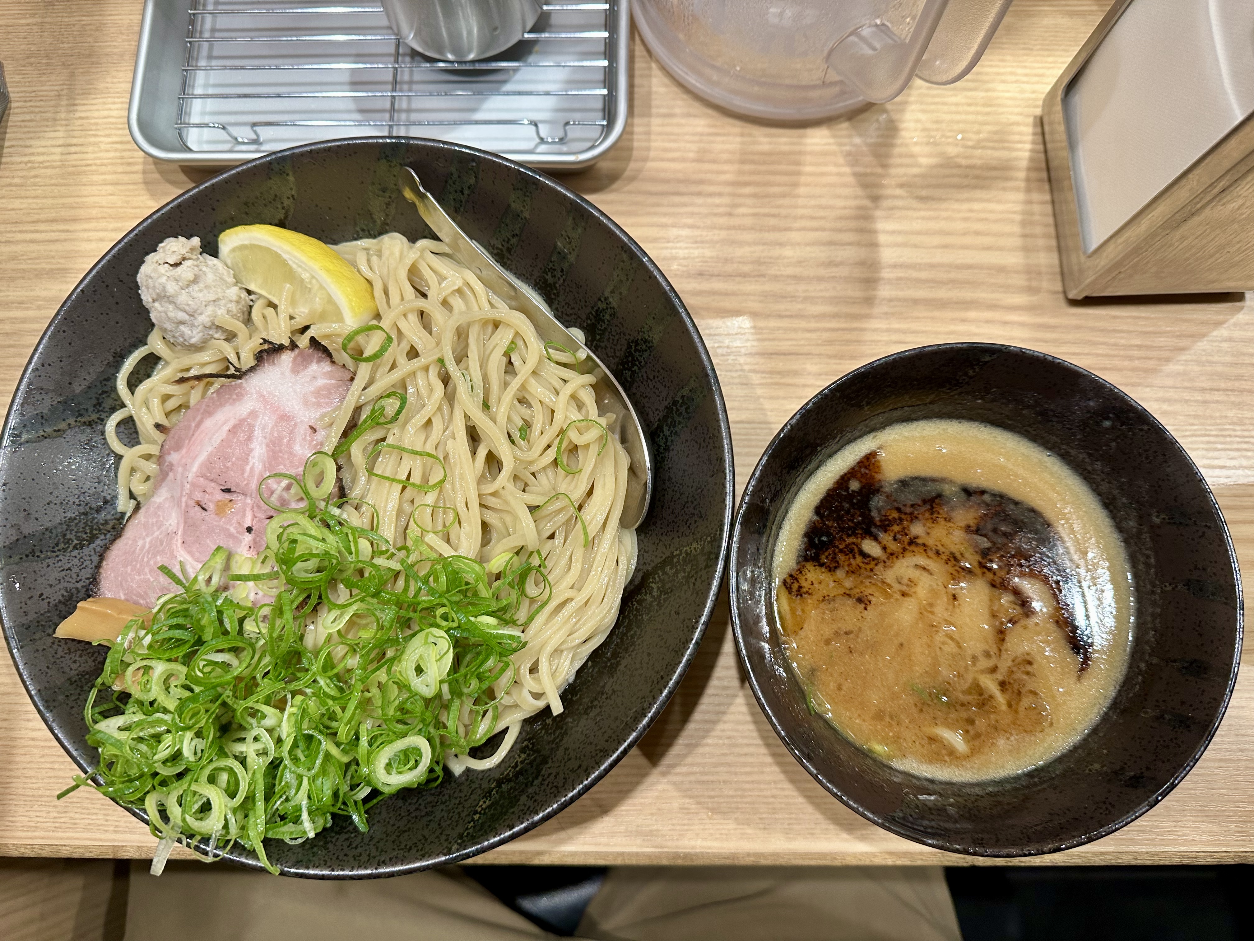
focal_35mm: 24
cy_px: 470
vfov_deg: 56.8
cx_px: 627
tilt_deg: -78.1
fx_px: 869
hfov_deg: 71.6
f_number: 1.78
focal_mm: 6.86
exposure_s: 1/60
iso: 125
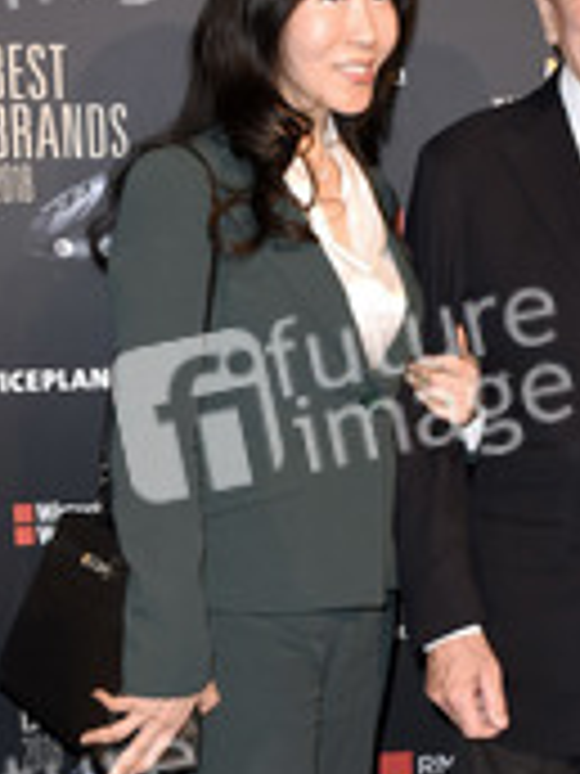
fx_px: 1944
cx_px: 472
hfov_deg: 16.8
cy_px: 621
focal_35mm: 87
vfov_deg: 22.2
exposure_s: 1/60
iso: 250
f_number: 6.3
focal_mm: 26
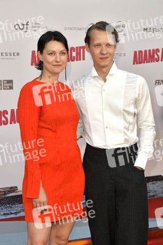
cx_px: 82
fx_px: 476
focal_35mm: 70
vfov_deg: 28.9
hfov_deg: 19.4
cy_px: 122
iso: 1250
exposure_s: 1/250
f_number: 6.3
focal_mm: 70
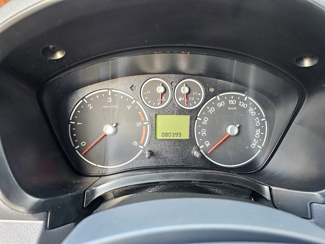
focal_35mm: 23
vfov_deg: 58.9
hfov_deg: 73.9
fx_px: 216
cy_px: 122
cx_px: 162
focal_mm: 6.3
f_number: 1.7
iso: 1250
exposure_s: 1/240
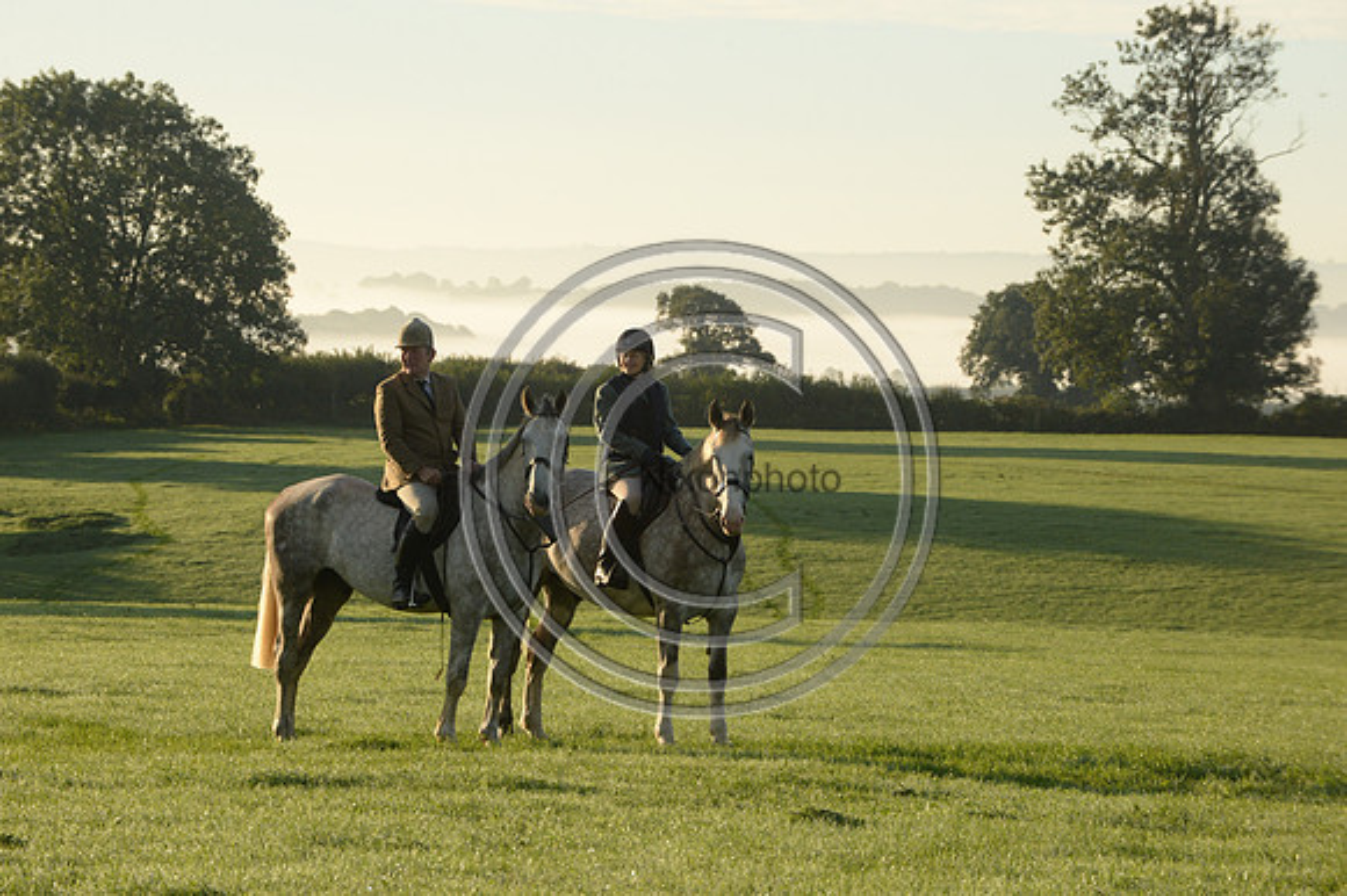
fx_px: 7479
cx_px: 674
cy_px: 448
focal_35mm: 200
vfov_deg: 6.9
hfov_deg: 10.3
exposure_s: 1/1000
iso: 1600
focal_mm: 200
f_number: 11
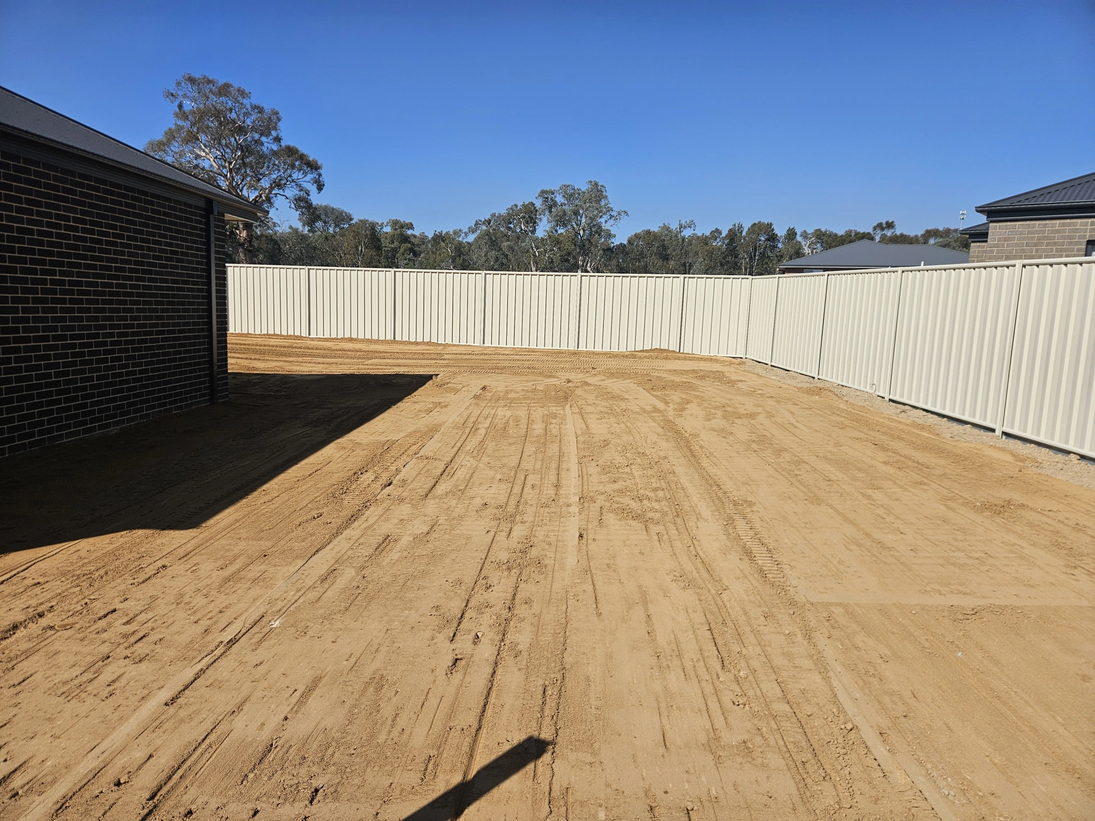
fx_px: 728
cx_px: 548
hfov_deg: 73.9
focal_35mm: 23
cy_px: 410
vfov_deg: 58.9
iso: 25
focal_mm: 5.4
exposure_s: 1/3291
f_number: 1.8
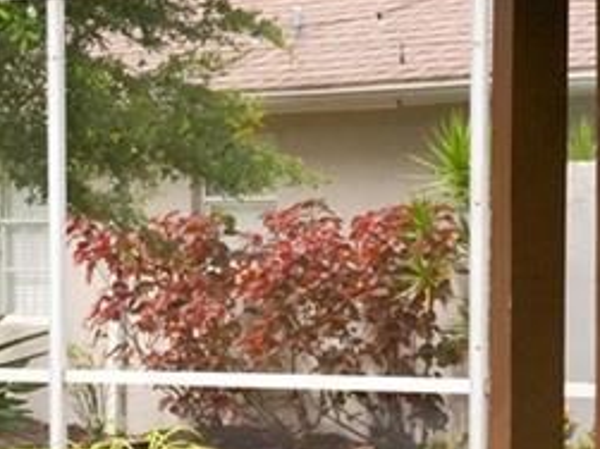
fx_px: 2859
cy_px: 521
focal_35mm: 165
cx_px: 72
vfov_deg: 8.9
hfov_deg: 11.9
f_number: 5.6
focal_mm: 28
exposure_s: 1/1600
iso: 1000
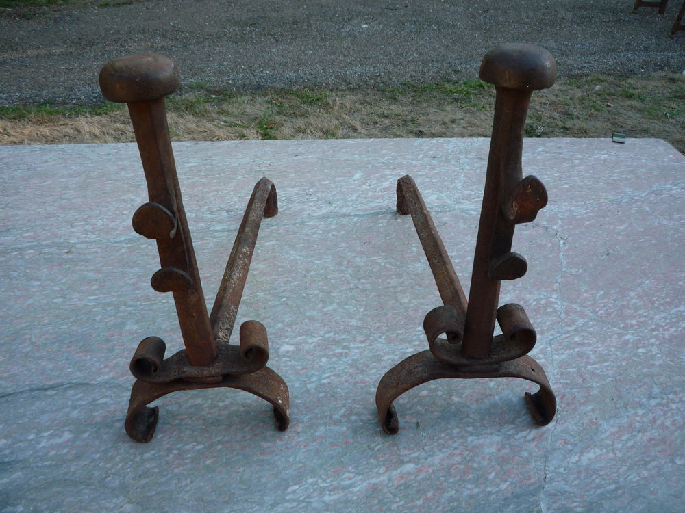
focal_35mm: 30
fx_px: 594
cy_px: 256
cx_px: 342
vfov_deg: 46.8
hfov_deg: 60.0
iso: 100
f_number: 3.5
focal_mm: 5.2
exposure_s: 1/100
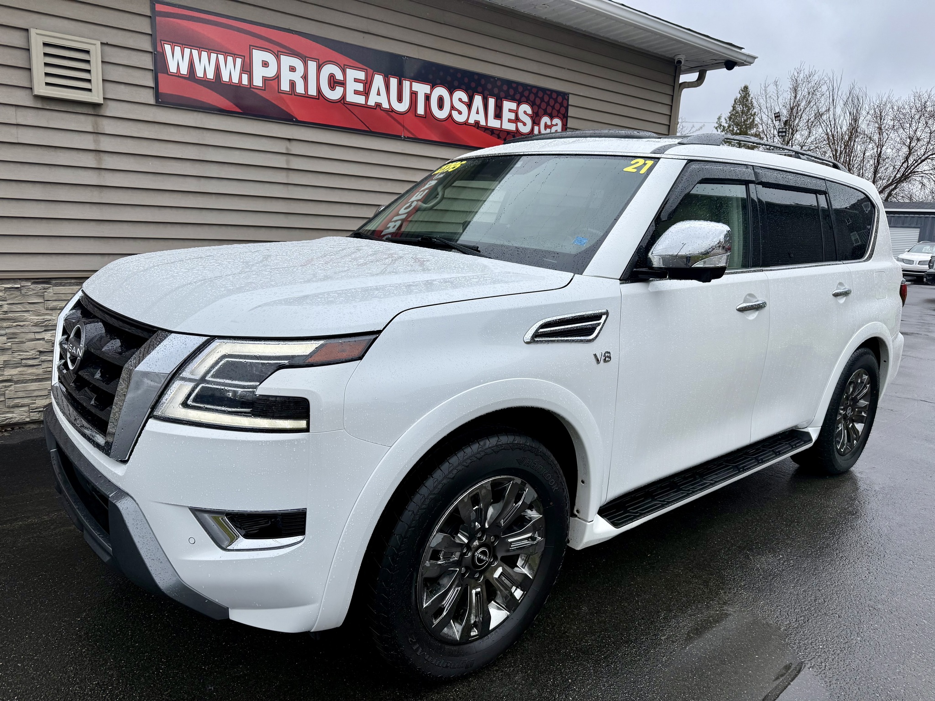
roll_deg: -2.6
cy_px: 350
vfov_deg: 56.8
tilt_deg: -10.4
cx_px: 468
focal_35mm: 24
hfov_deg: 71.6
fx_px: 648
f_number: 1.78
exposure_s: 1/2000
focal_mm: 6.76
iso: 80
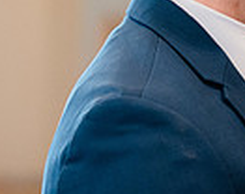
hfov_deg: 5.8
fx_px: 2415
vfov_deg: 4.6
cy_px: 93
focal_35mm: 334
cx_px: 168
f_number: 2.8
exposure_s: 1/250
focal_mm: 70
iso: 1600
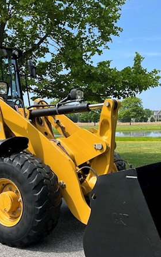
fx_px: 351
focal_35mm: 50
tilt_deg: -5.9
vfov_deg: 40.1
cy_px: 156
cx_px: 82
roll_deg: +1.4
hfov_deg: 25.9
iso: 50
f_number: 1.6
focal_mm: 5.1
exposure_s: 1/1832
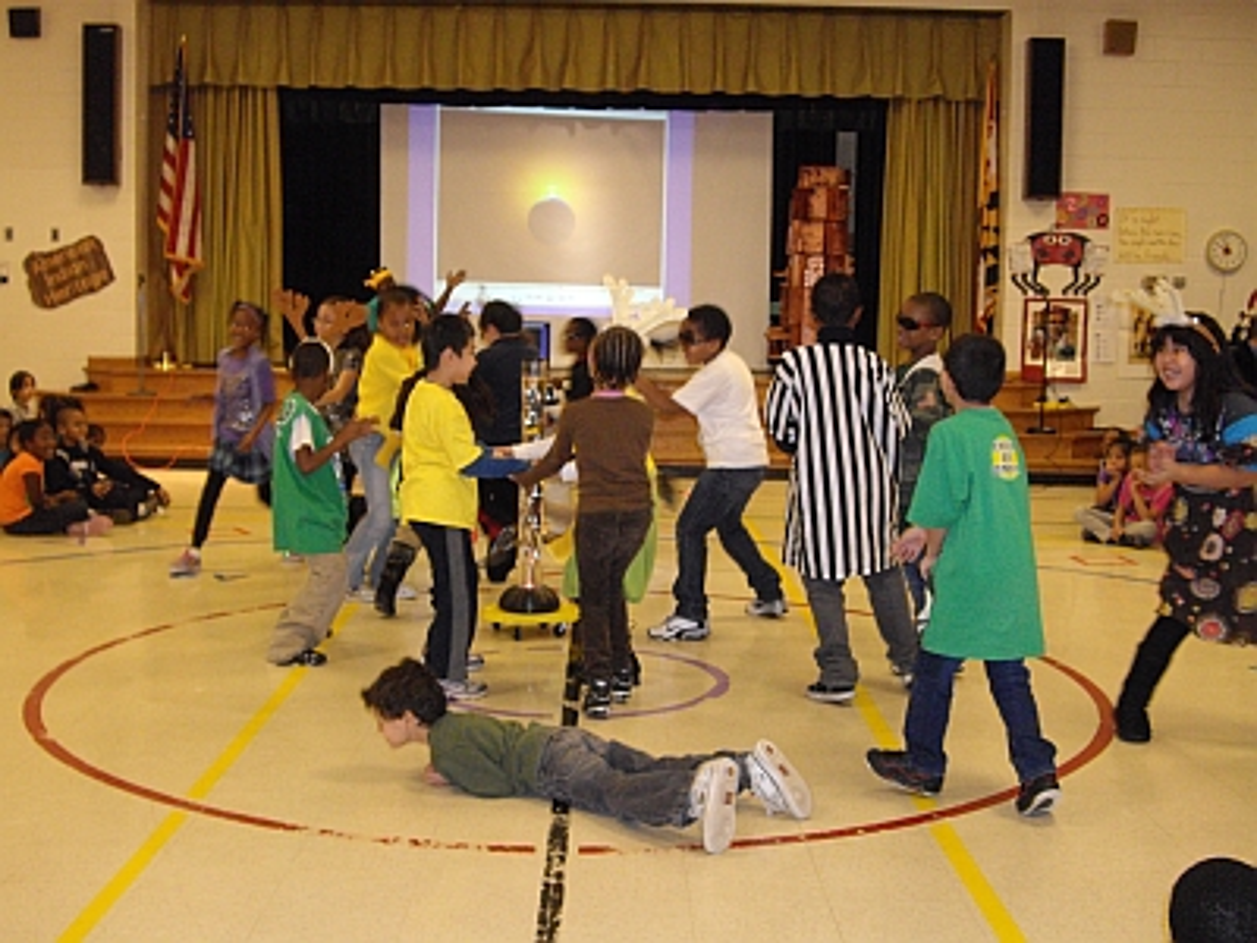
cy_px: 472
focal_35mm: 46
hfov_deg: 41.2
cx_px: 628
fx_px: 1670
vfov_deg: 31.5
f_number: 3.1
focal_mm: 9.6
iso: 400
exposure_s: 1/50
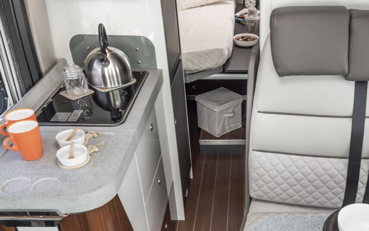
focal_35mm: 39
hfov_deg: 48.9
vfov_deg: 32.1
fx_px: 392
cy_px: 173
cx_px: 266
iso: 200
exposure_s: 1/40
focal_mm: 16
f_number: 7.1
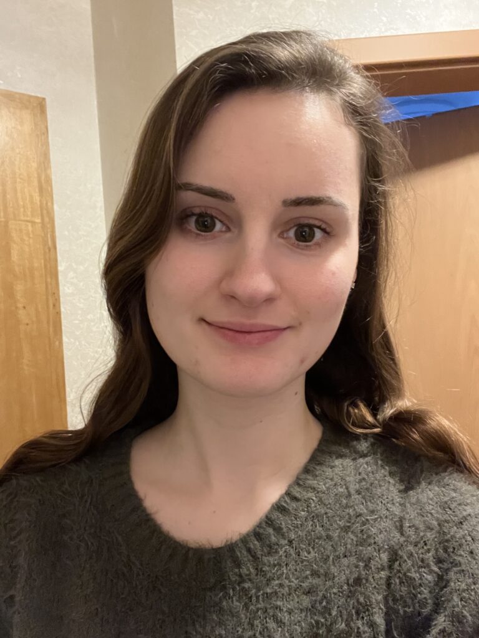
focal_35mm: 30
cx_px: 240
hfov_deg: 46.8
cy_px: 319
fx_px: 554
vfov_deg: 60.0
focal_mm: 2.71
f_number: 2.2
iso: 800
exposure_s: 1/17
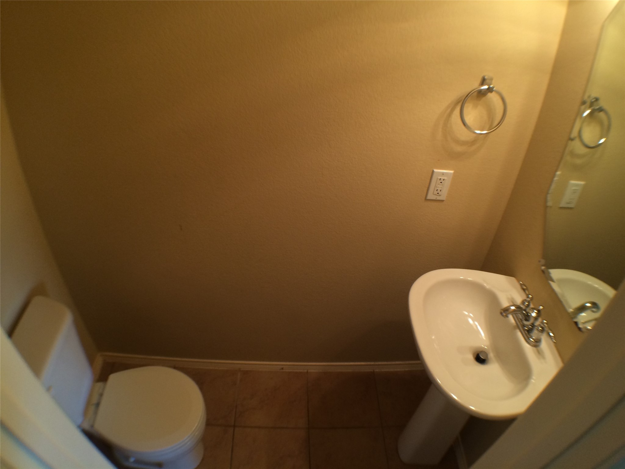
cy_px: 234
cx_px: 312
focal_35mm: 29
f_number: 2.2
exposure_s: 1/30
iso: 100
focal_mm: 4.15
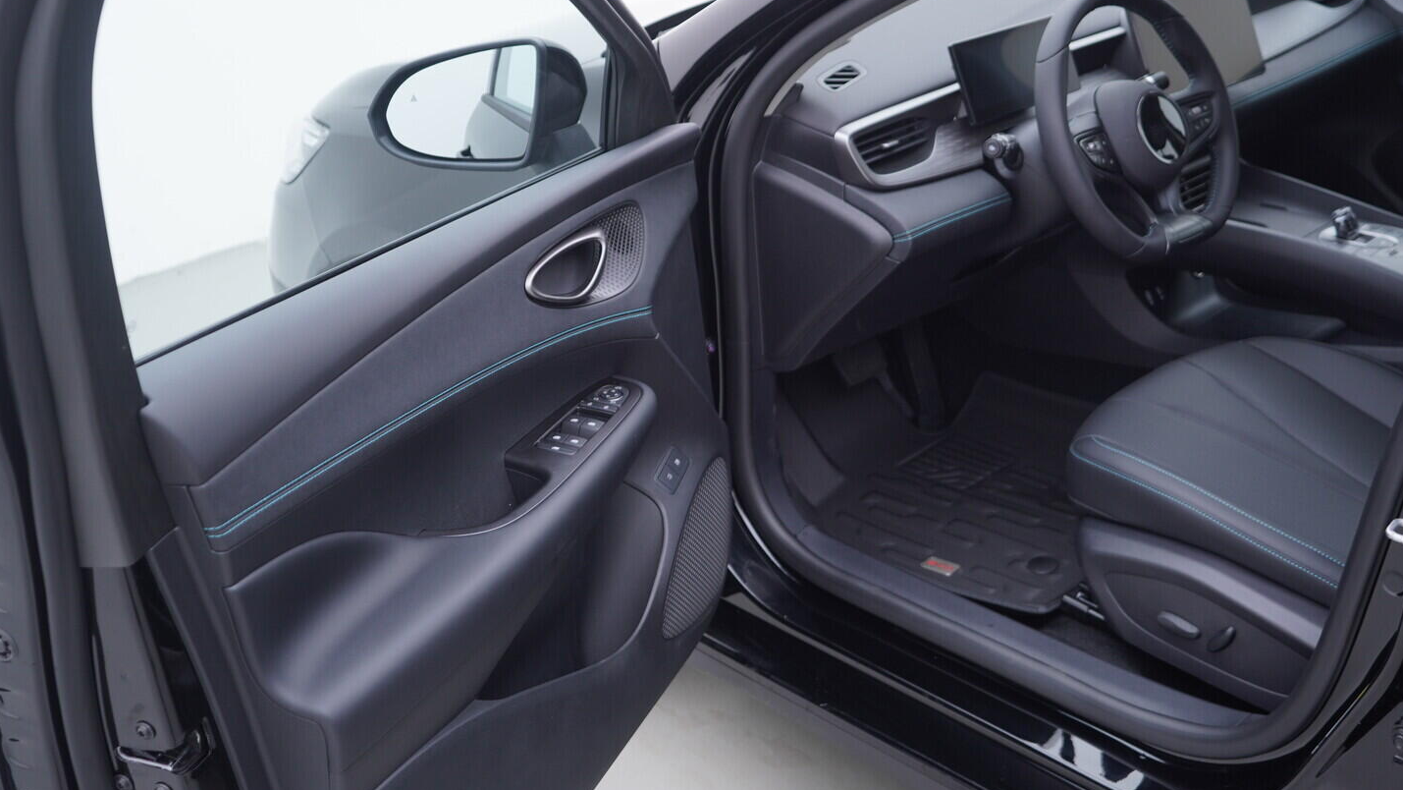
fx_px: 1414
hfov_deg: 52.8
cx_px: 702
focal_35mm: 38
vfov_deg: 31.1
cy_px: 323
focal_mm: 24
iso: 125
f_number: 3.2
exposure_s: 1/50
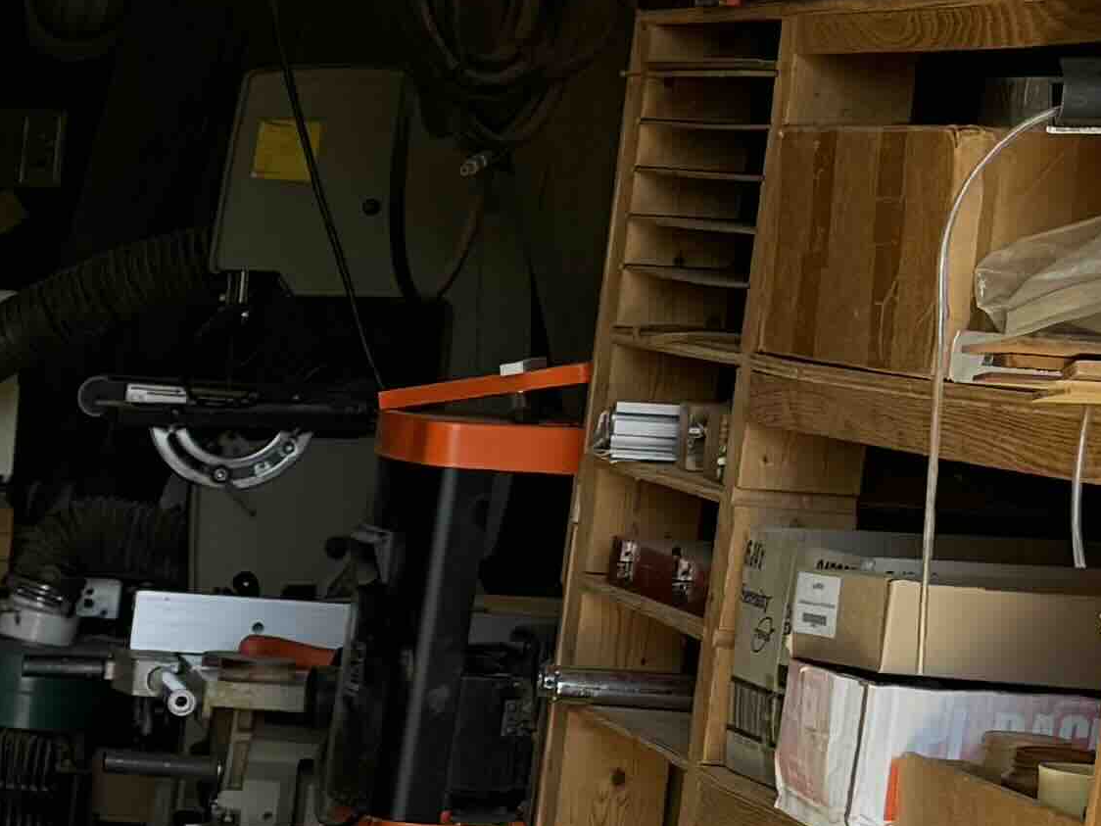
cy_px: 851
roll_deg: -3.6
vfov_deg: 12.0
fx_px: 3880
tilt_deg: -10.1
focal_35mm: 122
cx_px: -1060
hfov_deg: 13.8
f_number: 1.78
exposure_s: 1/341
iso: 80
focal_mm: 6.76
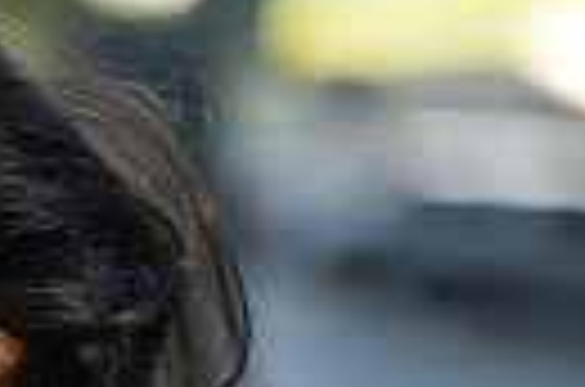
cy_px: 517
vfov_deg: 3.6
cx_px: -784
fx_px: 6160
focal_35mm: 380
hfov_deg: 5.3
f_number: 2.8
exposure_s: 1/500
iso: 400
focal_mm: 75
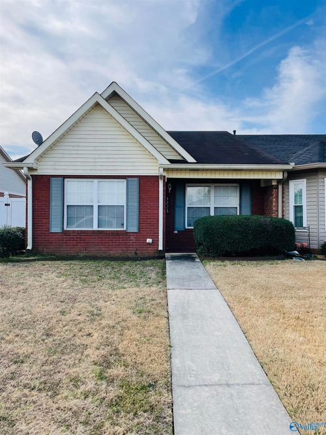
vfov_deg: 67.3
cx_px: 163
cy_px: 218
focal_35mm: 26
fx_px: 327
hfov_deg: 53.0
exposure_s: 1/2817
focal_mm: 4.2
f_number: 1.6
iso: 32
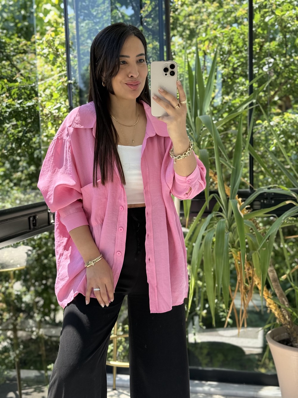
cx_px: 149
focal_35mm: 48
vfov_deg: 39.7
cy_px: 199
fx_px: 551
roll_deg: +2.0
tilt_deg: -20.7
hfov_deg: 30.3
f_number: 1.78
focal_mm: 6.76
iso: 100
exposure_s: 1/407
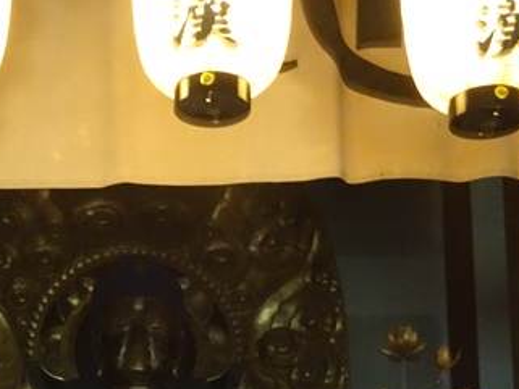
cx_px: 126
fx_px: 1440
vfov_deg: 15.1
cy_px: 419
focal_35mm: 96
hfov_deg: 20.3
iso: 800
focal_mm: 7.58
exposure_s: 1/4
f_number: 4.5
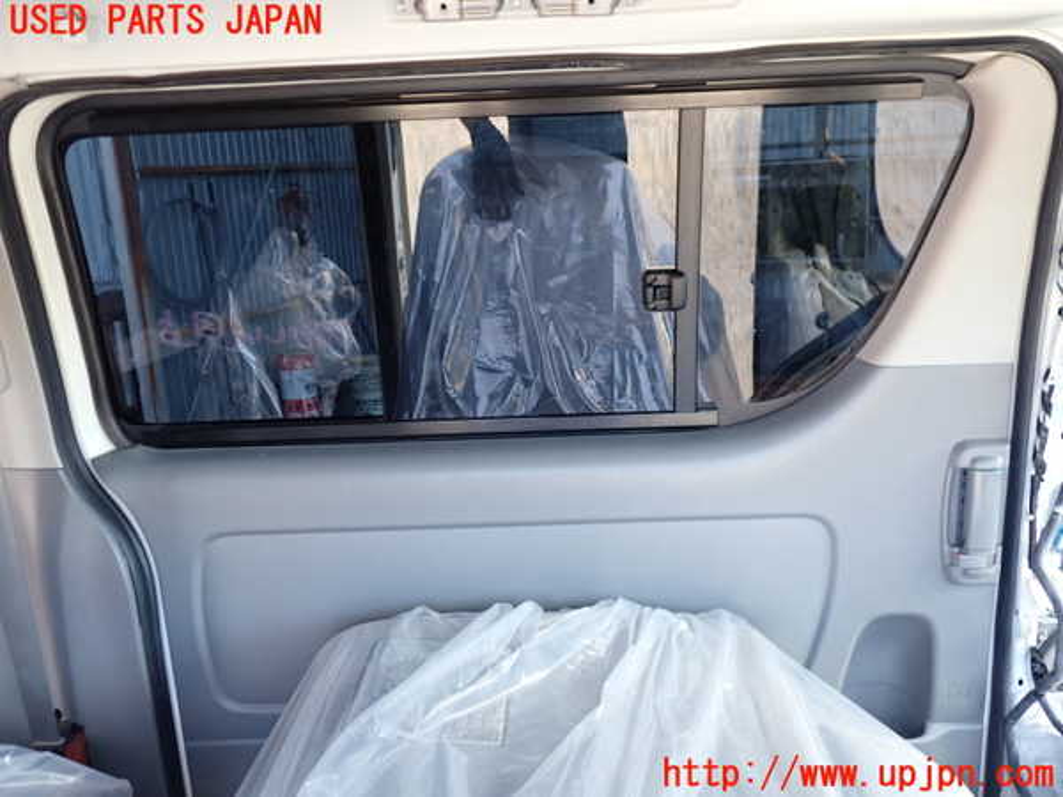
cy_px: 398
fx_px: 921
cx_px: 532
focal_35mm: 30
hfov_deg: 60.0
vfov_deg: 46.8
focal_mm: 5.4
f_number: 2.3
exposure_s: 1/60
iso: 320
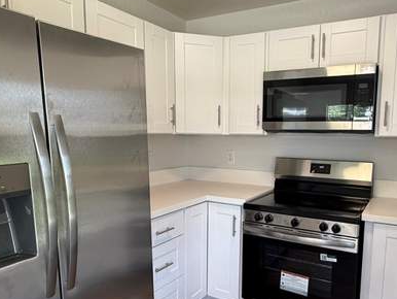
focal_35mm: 29
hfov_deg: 61.1
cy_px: 177
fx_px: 333
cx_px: 238
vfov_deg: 48.0
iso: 125
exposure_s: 1/120
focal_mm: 2.22
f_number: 2.2
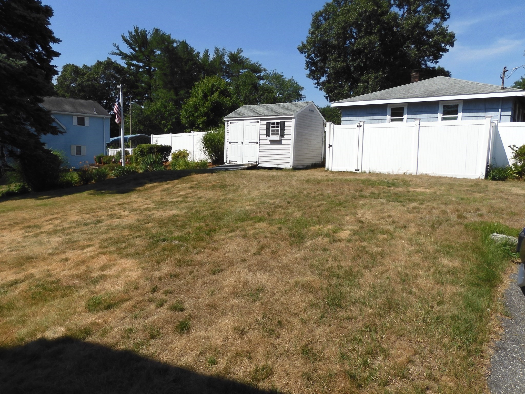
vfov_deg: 56.8
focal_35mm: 24
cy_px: 197
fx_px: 364
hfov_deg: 71.6
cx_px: 262
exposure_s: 1/1600
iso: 100
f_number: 3.4
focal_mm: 4.3
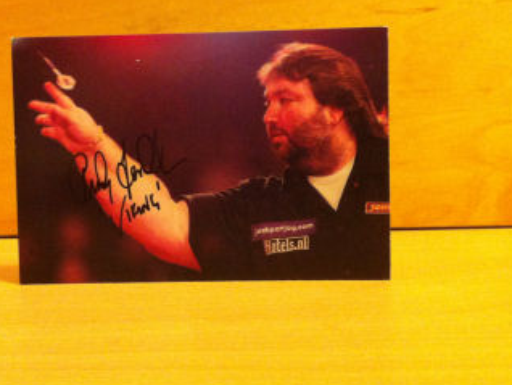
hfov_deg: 34.8
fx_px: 814
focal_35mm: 55
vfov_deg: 26.5
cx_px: 216
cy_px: 155
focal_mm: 3.85
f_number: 2.8
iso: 400
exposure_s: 1/15
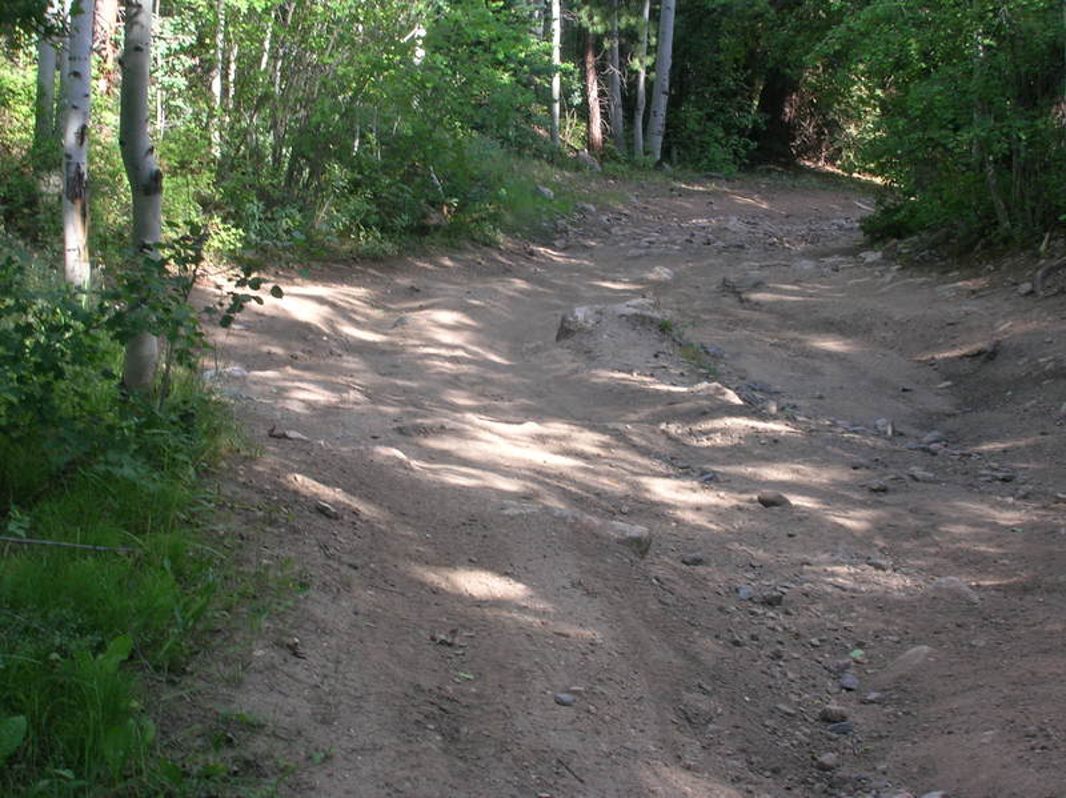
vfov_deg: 19.9
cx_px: 533
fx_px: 2277
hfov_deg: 26.3
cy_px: 399
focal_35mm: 74
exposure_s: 1/24.7
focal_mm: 12.3
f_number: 6.7
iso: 50
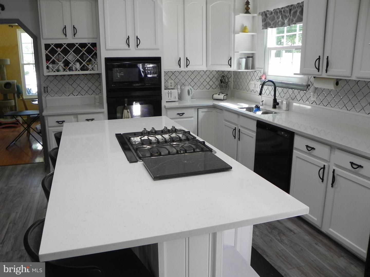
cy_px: 138
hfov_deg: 61.7
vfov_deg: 48.2
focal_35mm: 29
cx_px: 185
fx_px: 310
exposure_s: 1/71.6
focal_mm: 5.2
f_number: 3.2
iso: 160
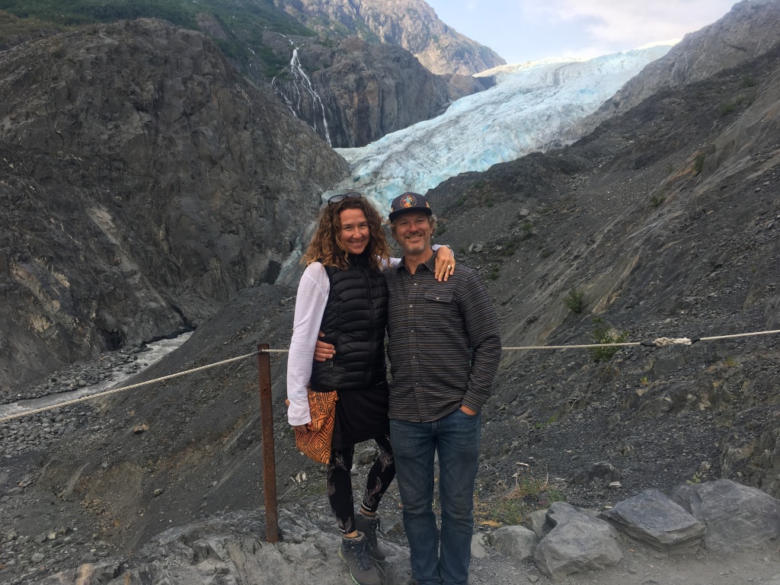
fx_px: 653
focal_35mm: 29
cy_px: 292
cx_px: 390
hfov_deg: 61.7
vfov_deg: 48.2
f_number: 2.2
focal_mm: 4.15
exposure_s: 1/425
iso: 25
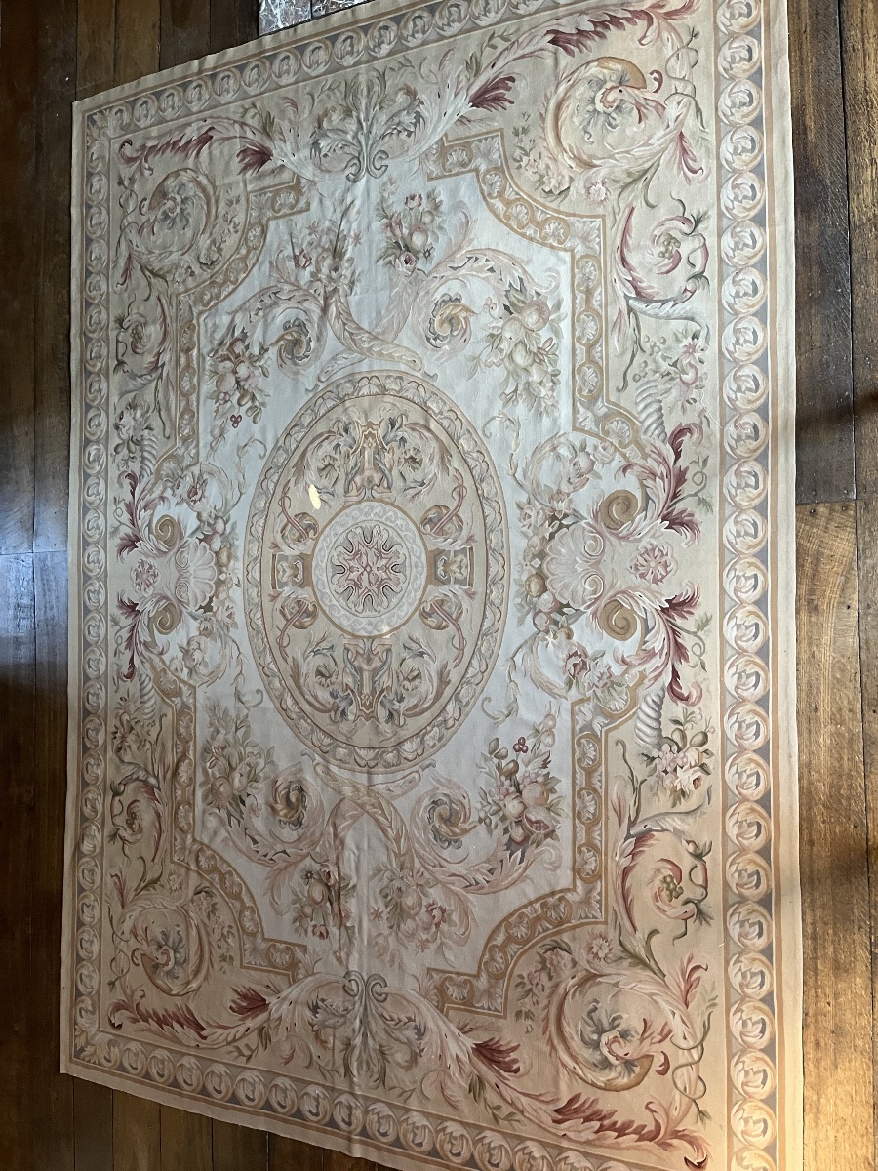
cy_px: 586
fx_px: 879
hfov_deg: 53.1
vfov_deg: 67.3
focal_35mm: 26
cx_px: 439
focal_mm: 5.1
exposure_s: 1/60
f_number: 1.6
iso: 400
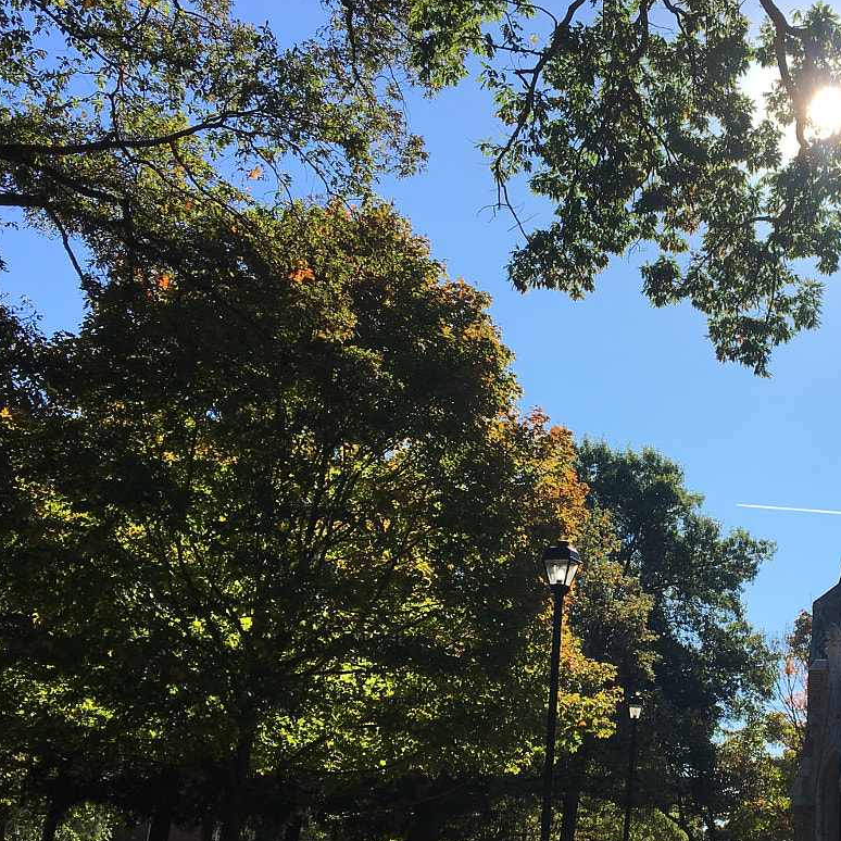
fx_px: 1457
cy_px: 526
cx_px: 707
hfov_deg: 31.1
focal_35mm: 53
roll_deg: -4.8
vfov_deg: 32.1
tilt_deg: +15.5
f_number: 2.2
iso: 25
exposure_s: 1/1374
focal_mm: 4.15
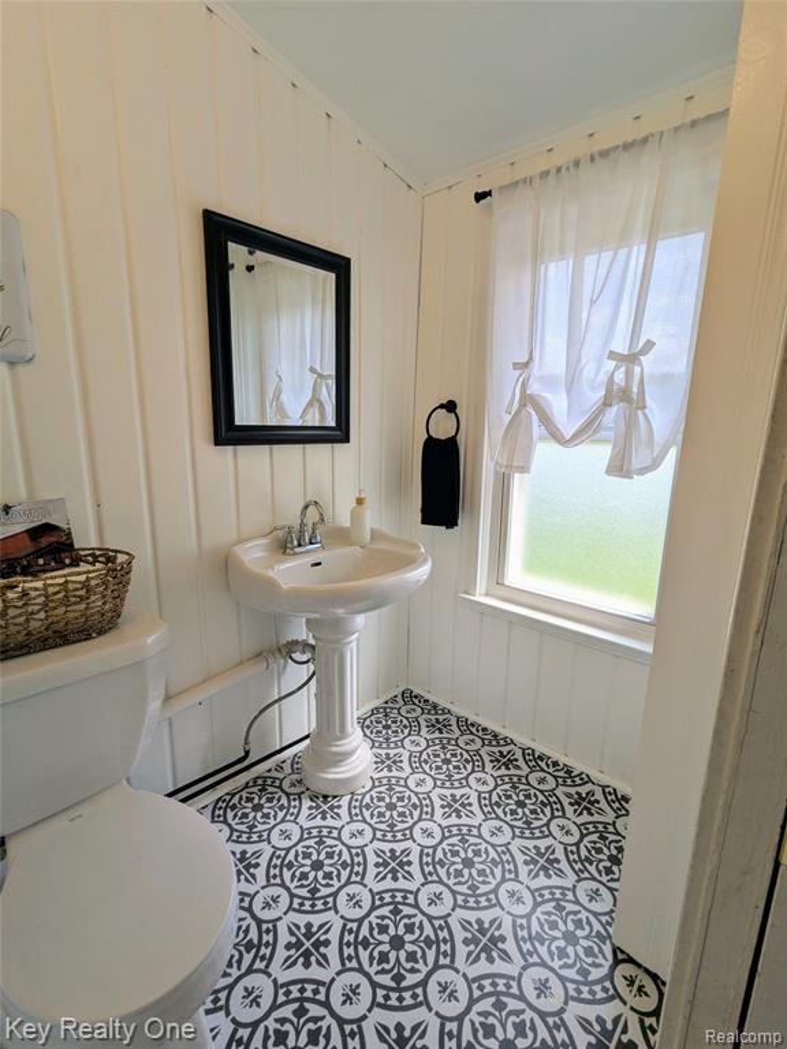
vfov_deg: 94.5
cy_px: 524
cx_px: 394
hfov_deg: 78.1
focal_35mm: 16
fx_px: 485
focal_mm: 2.35
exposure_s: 1/458
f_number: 2.2
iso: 51
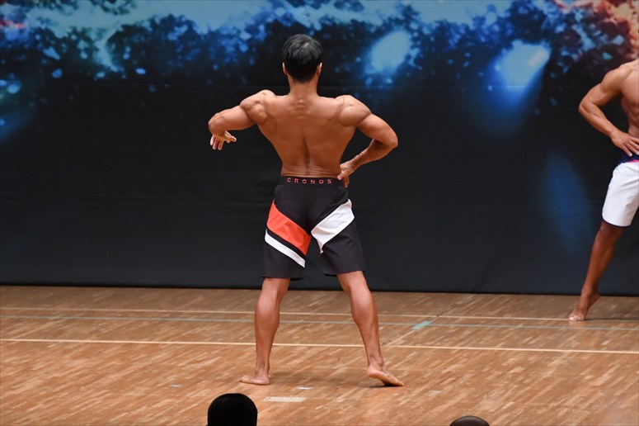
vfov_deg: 4.8
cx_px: 320
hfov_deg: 7.2
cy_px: 213
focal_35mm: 285
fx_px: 5056
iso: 6400
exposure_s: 1/400
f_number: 5.6
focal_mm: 190
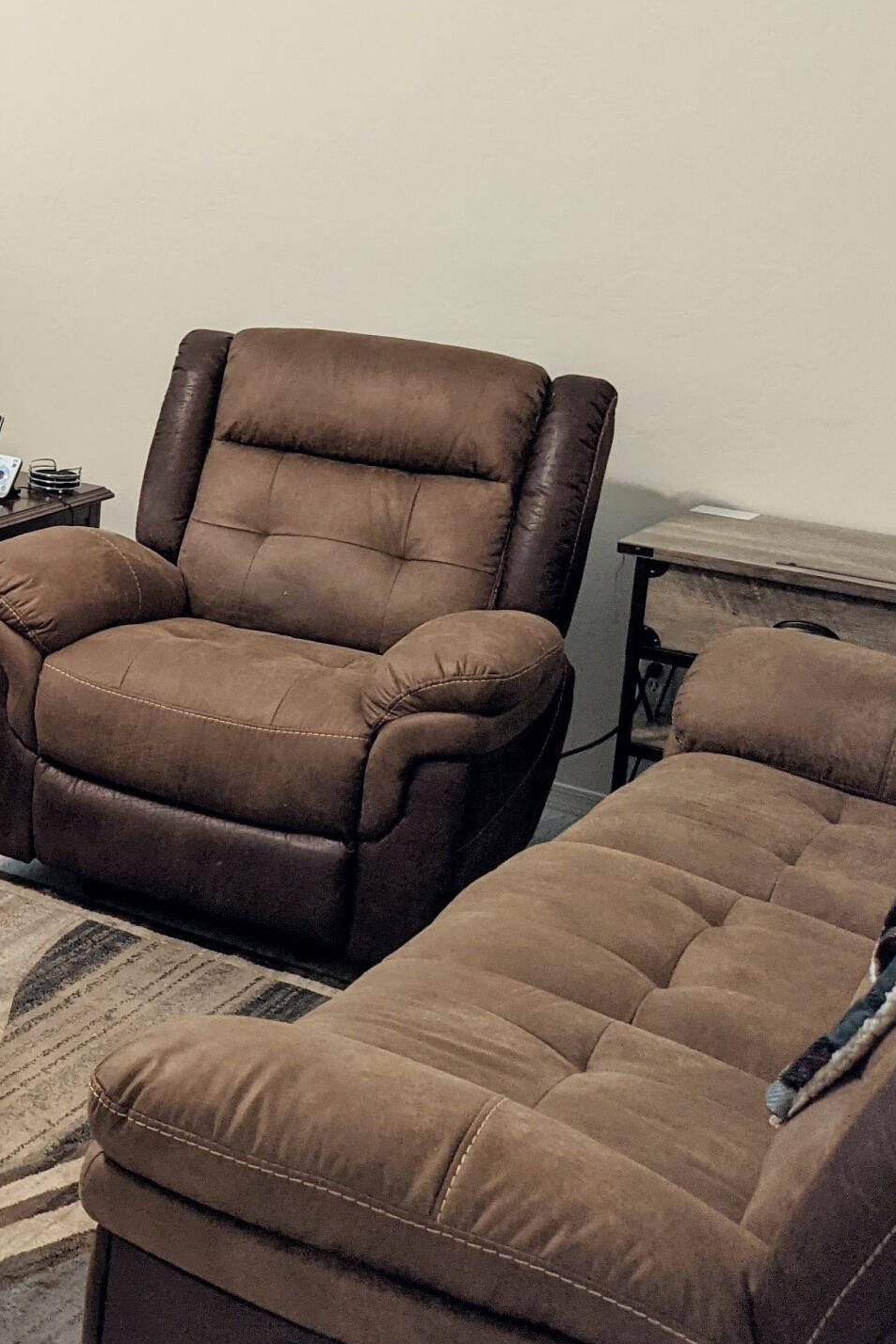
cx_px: -381
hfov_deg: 20.3
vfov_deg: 33.4
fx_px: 2202
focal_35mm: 59
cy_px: 368
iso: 69
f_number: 1.73
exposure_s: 1/24
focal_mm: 4.38
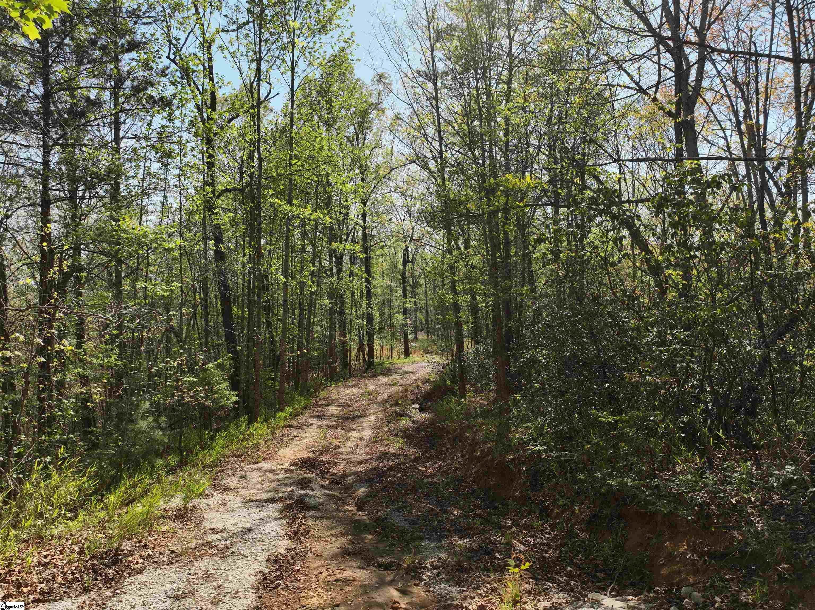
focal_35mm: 24
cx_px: 408
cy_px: 305
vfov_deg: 56.8
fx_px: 565
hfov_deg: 71.6
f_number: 2.8
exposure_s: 1/320
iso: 160
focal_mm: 12.29
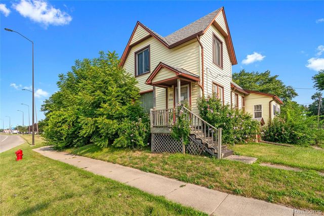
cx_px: 162
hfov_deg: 93.3
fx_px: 153
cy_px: 108
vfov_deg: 70.5
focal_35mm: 17
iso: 320
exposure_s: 1/1000
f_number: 9
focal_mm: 17
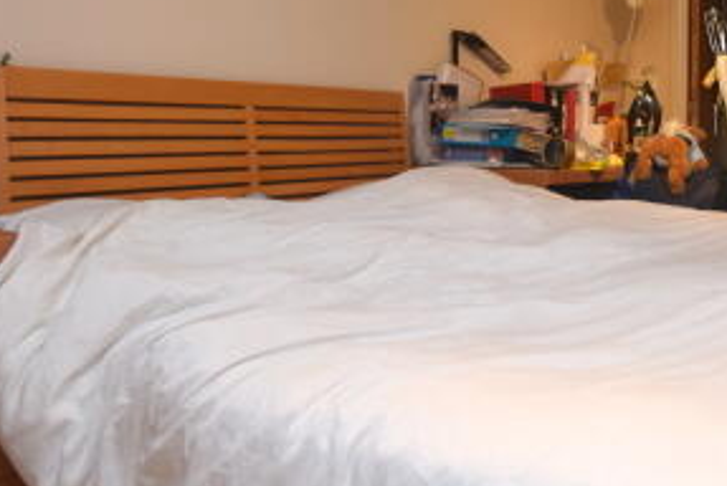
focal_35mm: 35
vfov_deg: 37.0
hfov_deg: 52.9
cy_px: 120
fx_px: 708
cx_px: 507
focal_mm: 10
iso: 800
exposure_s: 1/100
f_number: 5
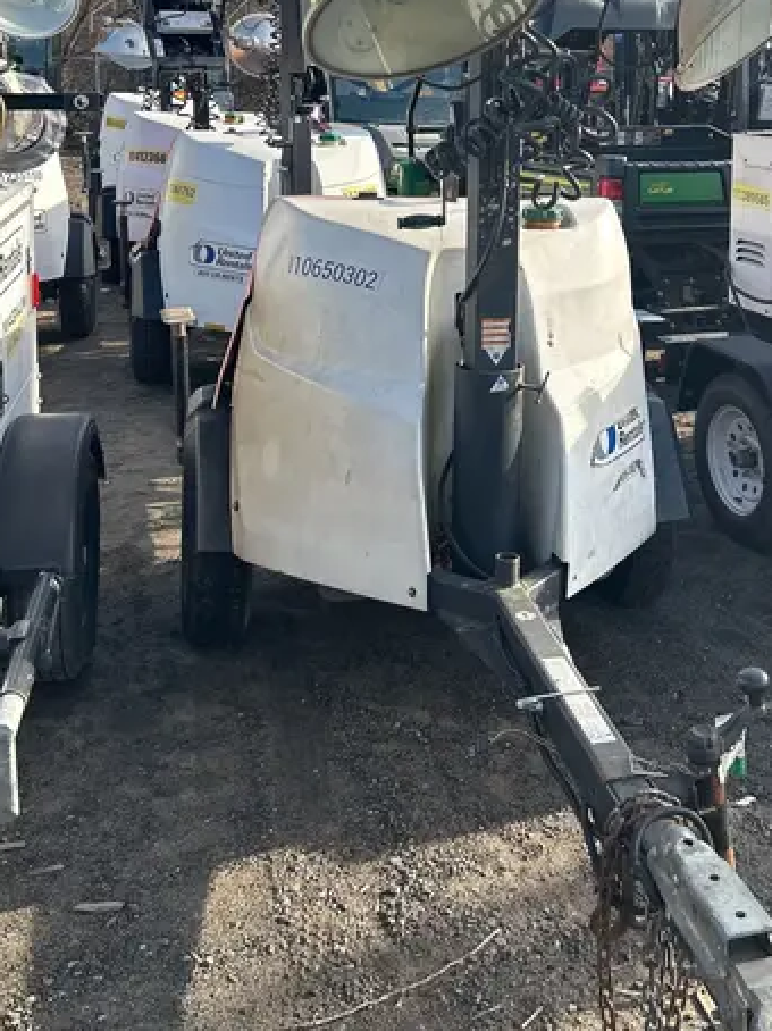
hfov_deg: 34.0
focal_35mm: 42
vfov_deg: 43.0
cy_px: 228
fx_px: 1250
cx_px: 513
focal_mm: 5.7
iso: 50
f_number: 1.5
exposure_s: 1/1209
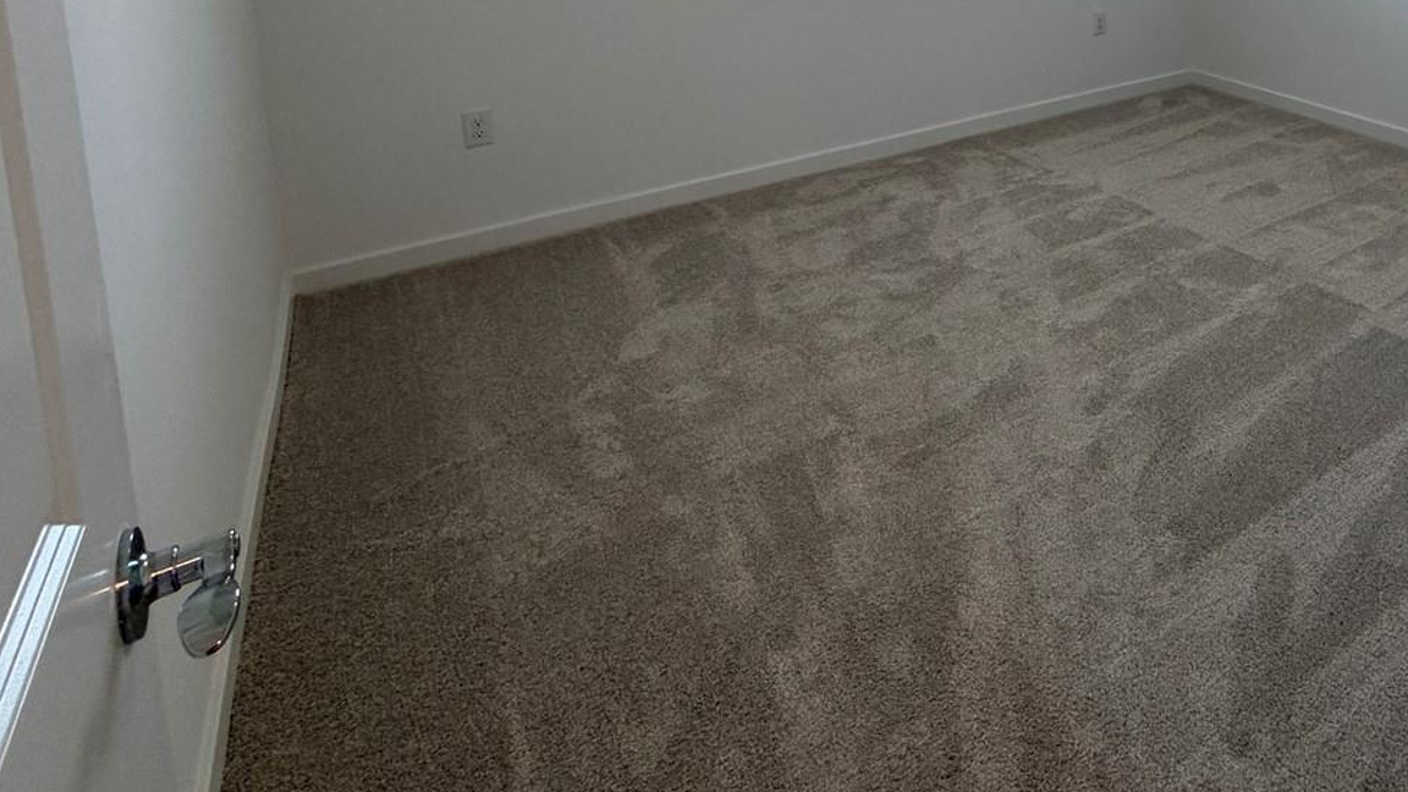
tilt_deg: -6.6
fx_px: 933
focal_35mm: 25
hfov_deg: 67.3
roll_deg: -0.3
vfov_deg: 38.9
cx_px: 1121
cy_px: -52
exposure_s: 1/120
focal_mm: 2.22
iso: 160
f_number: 2.2
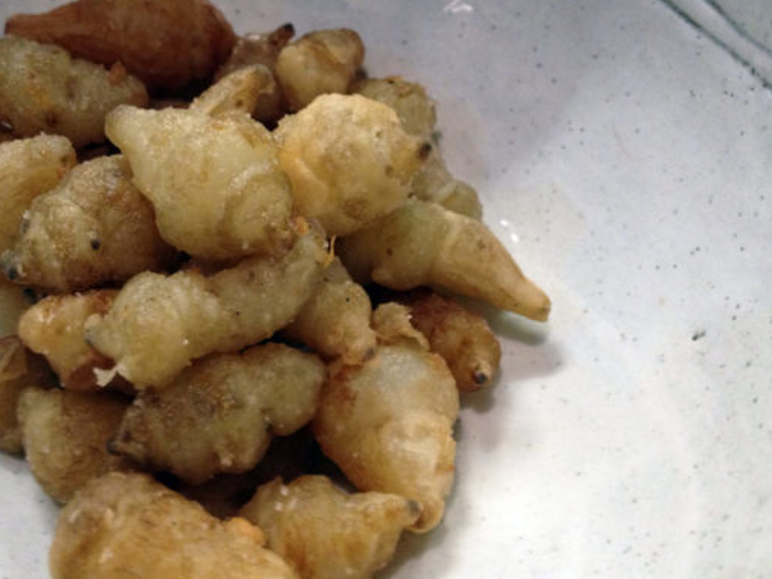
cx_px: 342
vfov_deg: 32.2
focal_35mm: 45
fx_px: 1004
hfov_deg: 42.0
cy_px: 265
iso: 250
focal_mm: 4.28
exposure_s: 1/20
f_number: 2.4
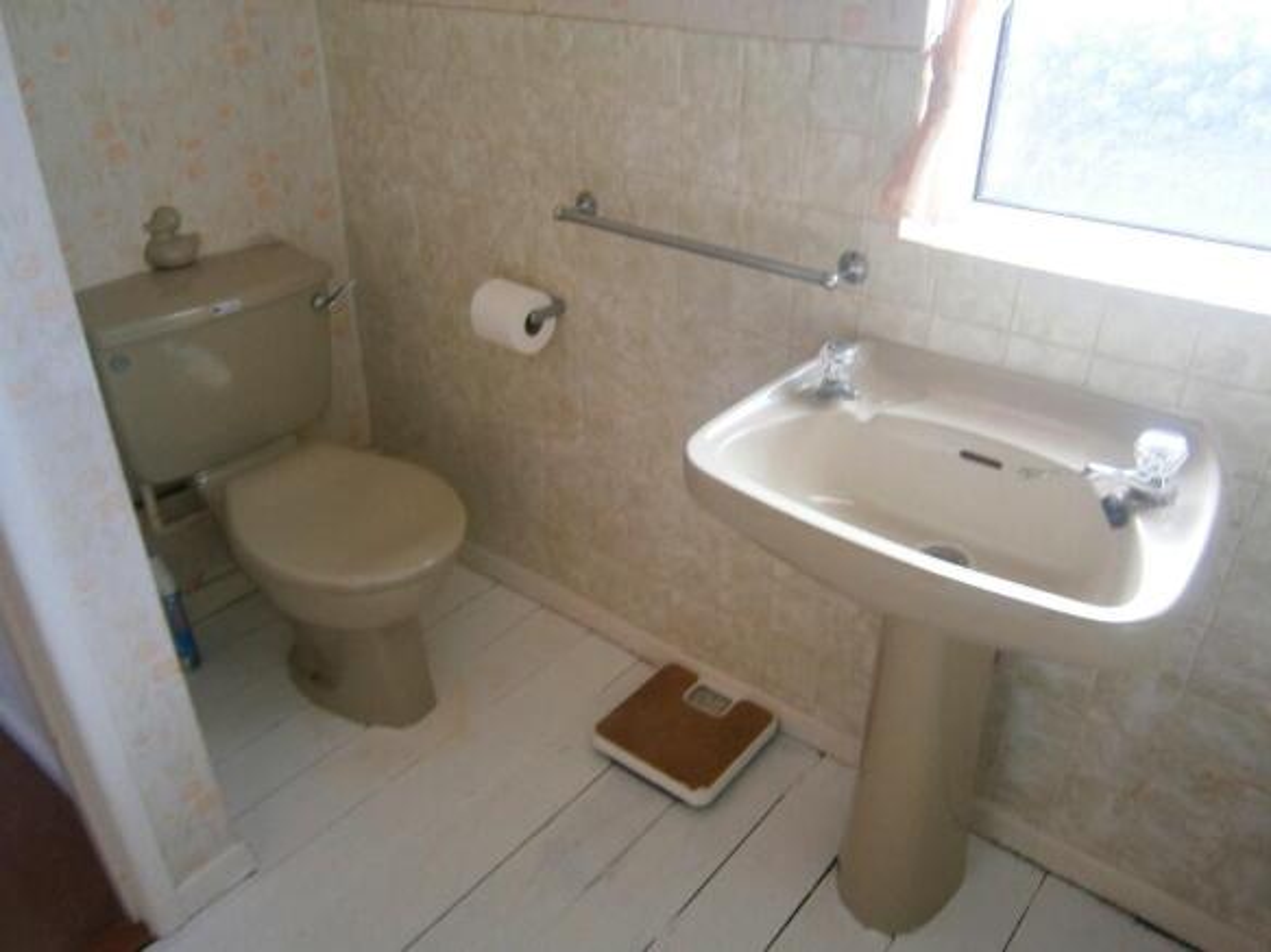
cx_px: 636
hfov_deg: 67.3
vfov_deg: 53.0
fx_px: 954
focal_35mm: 26
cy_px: 476
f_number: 2.8
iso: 125
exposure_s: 1/30
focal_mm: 4.7
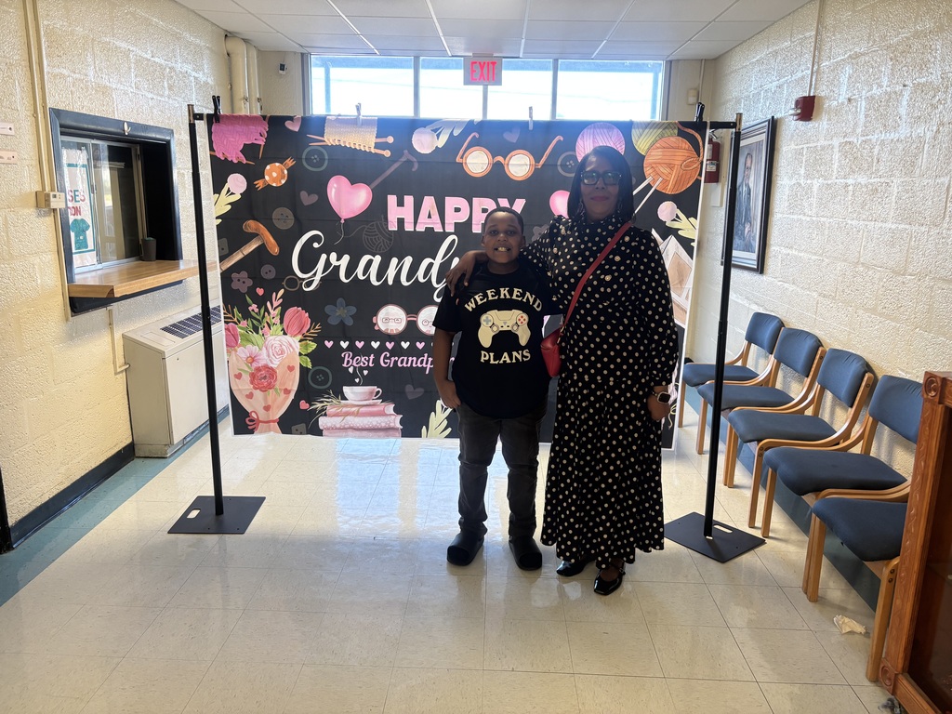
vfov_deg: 53.1
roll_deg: -1.7
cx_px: 476
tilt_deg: -13.1
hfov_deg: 67.3
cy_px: 357
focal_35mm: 26
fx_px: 715
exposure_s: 1/60
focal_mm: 5.96
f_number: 1.6
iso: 125
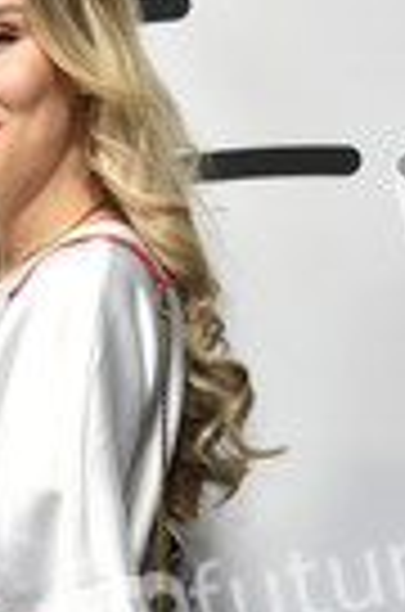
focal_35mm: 200
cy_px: 414
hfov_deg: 6.8
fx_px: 3392
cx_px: -144
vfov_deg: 10.3
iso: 640
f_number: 6.3
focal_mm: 68
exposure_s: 1/160
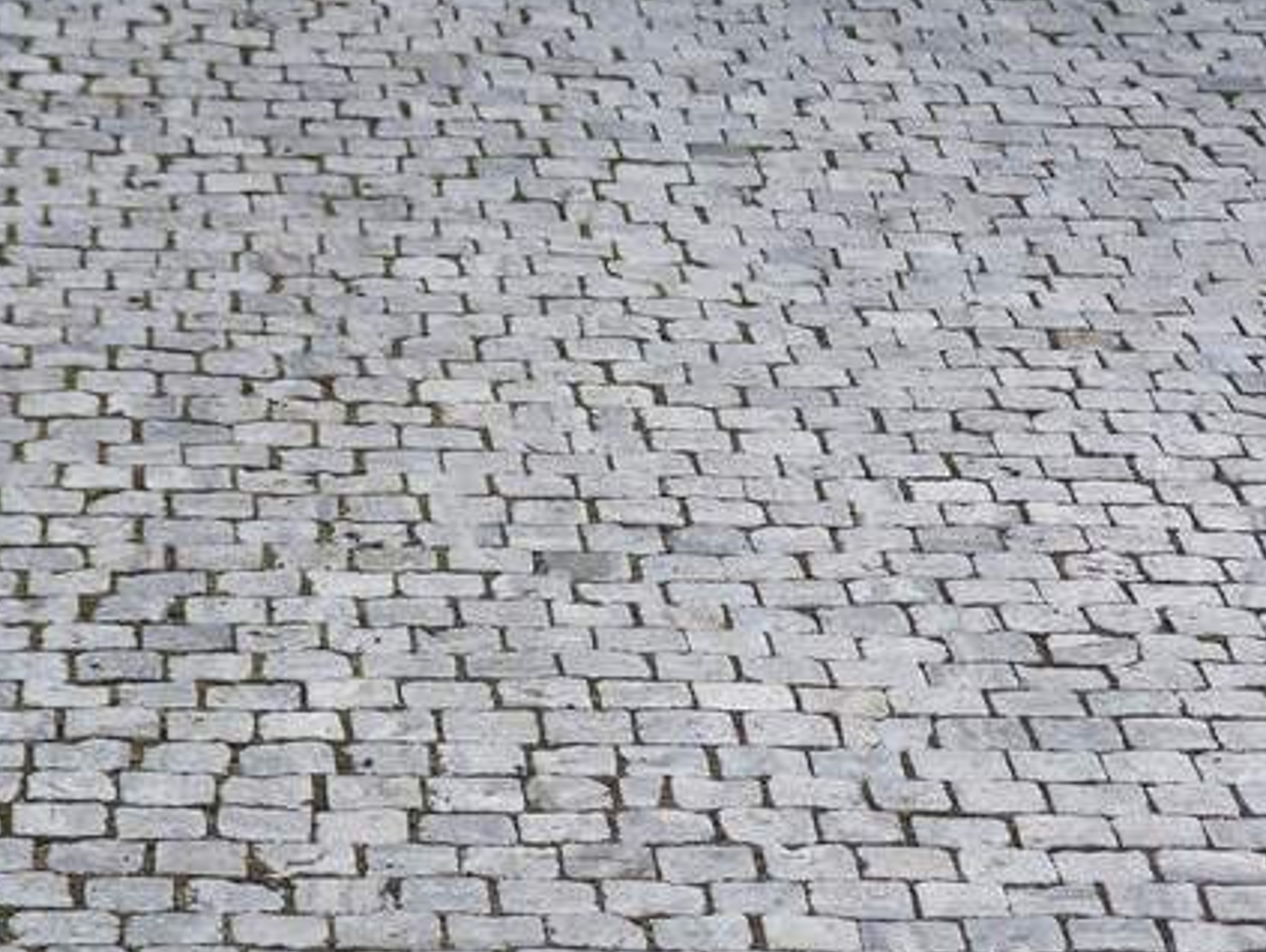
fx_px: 7357
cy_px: 632
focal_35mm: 201
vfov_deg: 7.4
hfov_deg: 9.8
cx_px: 718
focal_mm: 28
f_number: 4
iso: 64
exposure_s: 1/250
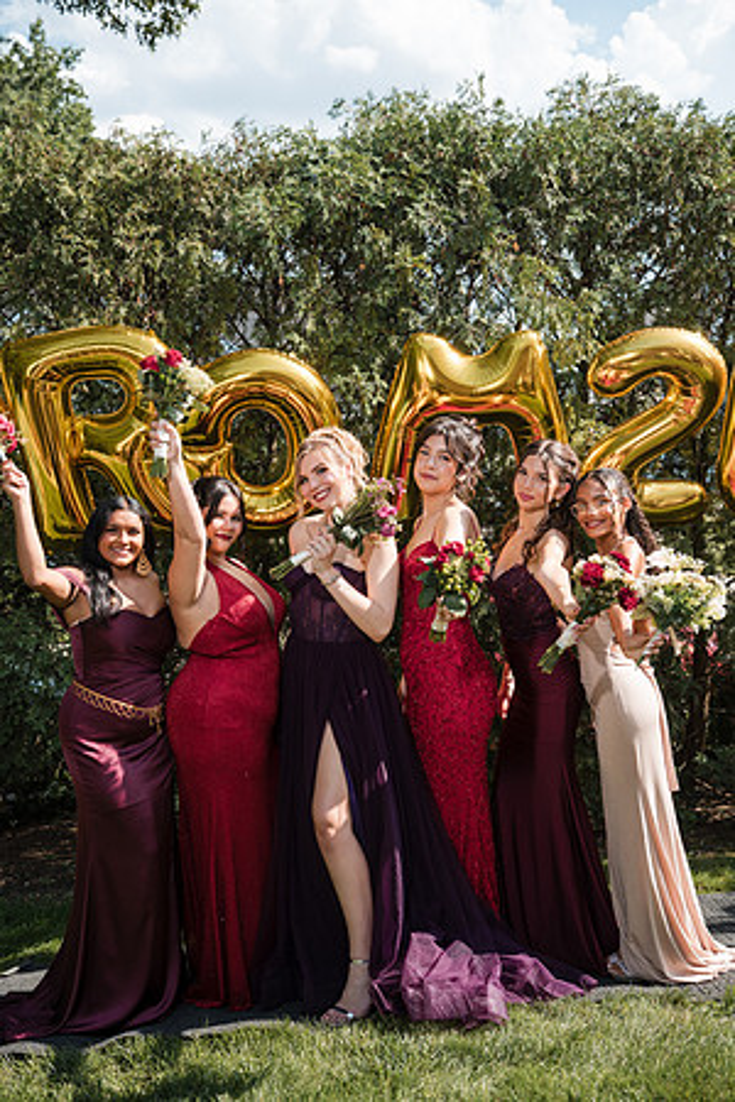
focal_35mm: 42
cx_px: 368
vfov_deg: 46.4
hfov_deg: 31.9
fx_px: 1286
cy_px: 551
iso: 100
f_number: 5
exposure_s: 1/250
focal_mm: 42
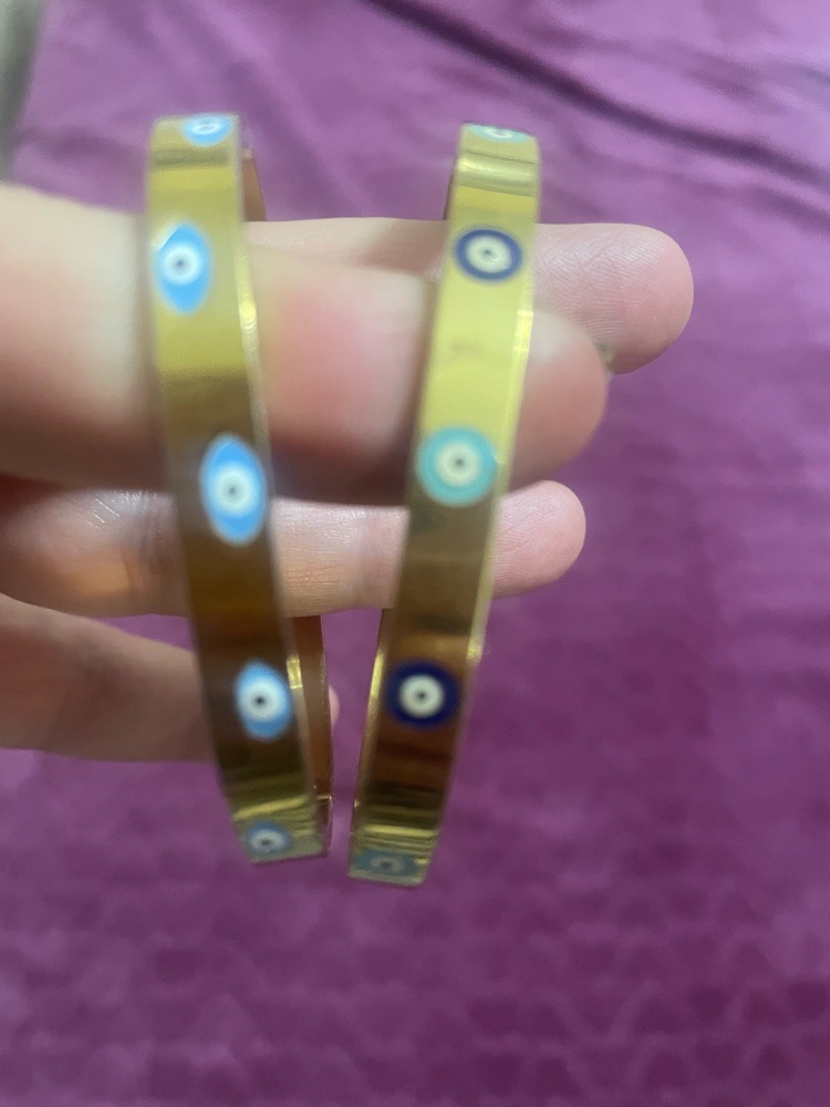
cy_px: 554
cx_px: 415
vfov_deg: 67.3
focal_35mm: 26
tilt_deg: -60.8
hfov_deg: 53.1
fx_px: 831
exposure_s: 1/33
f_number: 1.6
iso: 400
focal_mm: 4.2
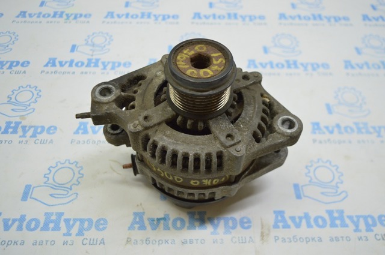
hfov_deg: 57.3
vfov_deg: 39.9
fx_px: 352
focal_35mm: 33
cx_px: 192
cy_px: 128
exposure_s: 1/60
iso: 400
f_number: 3.8
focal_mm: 22
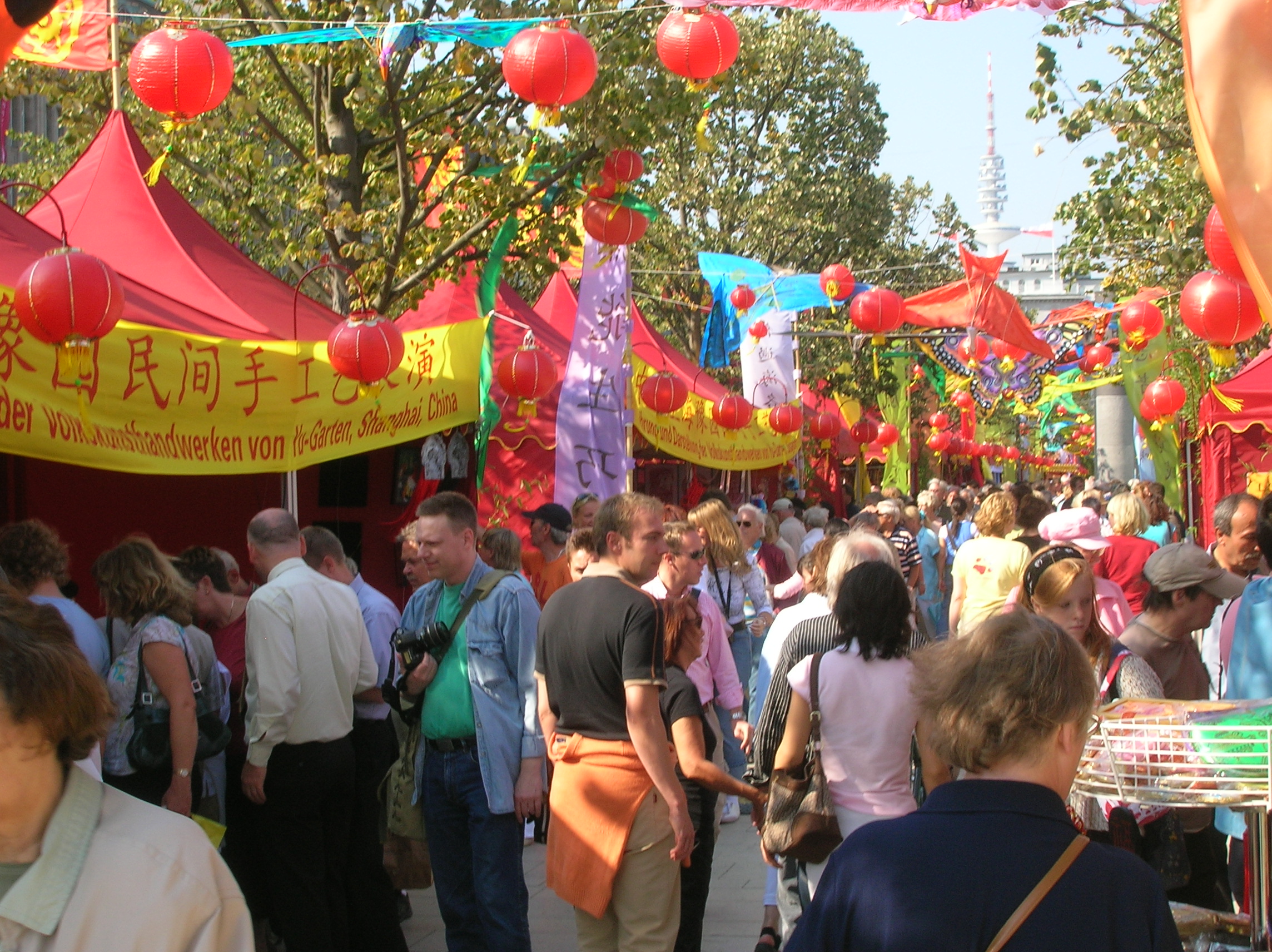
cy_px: 476
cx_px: 636
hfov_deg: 30.7
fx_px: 2313
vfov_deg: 23.3
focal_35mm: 63
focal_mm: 10.4
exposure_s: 1/89
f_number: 6.1
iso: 50
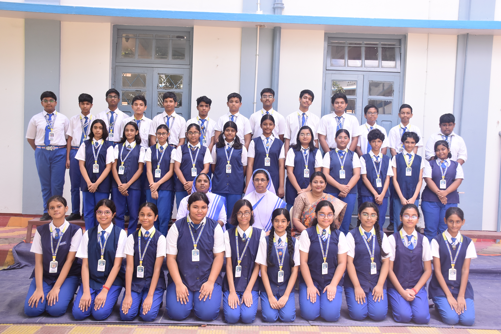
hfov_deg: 53.1
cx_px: 250
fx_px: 501
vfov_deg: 36.9
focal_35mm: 36
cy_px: 167
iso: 400
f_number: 5
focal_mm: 24
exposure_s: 1/160
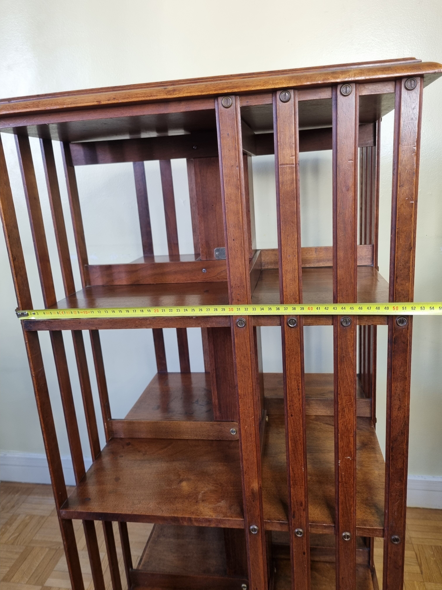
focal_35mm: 26
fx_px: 443
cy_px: 295
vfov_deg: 67.3
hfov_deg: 53.1
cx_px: 221
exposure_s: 1/100
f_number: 1.8
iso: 200
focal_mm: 5.4
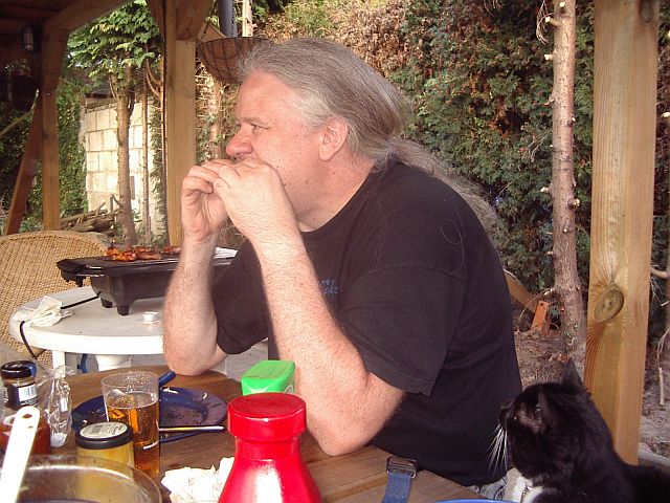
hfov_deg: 49.0
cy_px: 252
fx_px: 735
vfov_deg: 37.7
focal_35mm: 38
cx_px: 335
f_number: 2.6
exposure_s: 1/60
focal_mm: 5.8
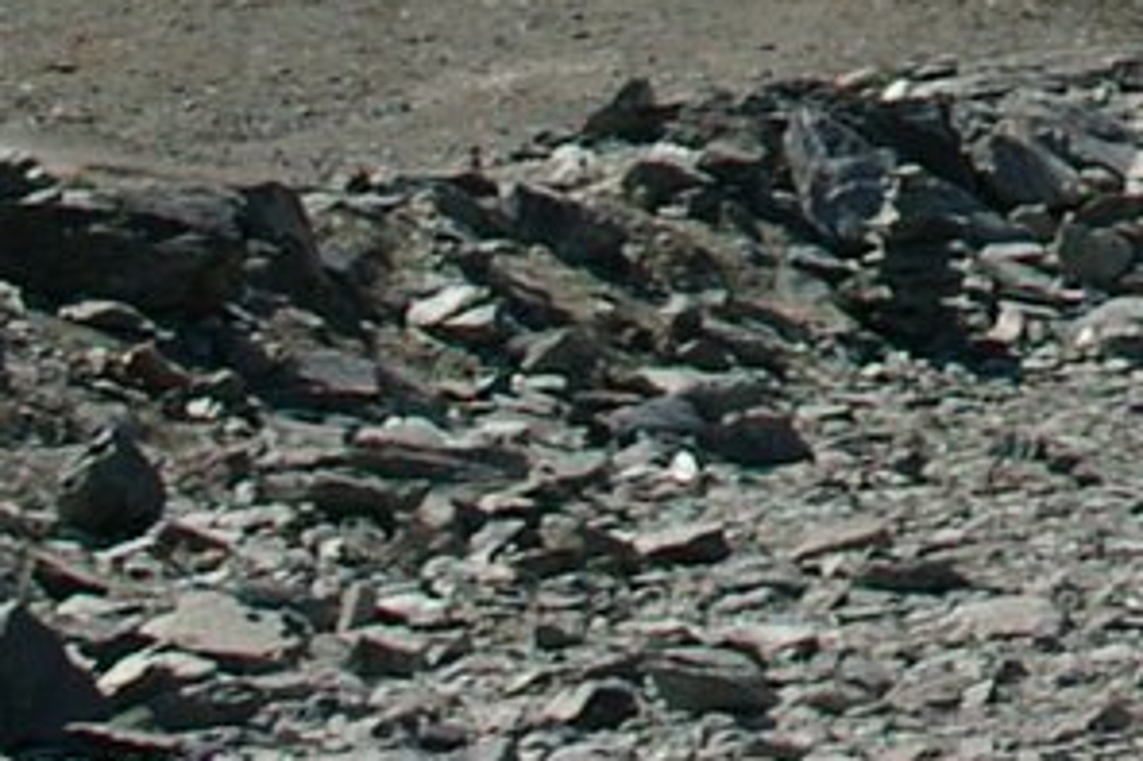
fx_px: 9868
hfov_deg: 6.4
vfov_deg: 4.2
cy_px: -1839
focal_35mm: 311
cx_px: 2379
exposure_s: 1/500
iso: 200
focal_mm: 30
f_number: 9.5
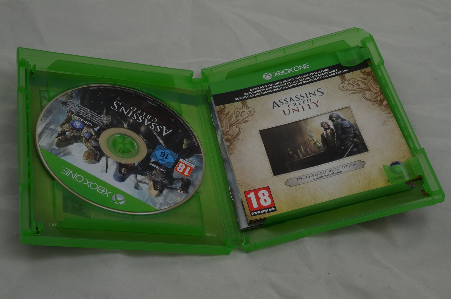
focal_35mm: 60
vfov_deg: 22.5
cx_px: 226
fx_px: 750
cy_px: 150
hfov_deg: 33.5
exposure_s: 1/3
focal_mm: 40
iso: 100
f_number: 20
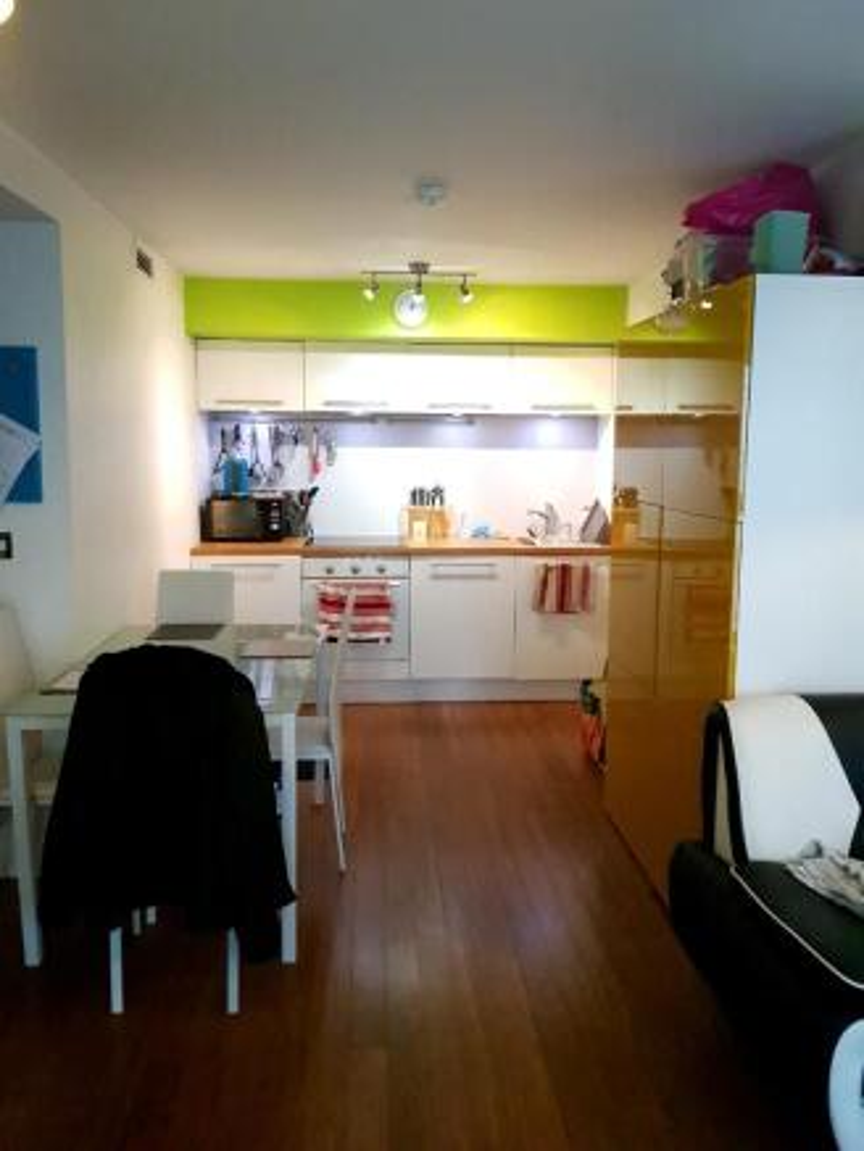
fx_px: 865
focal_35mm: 26
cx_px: 432
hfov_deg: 53.1
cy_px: 576
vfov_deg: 67.3
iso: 800
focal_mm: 4.2
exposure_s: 1/125
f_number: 1.7
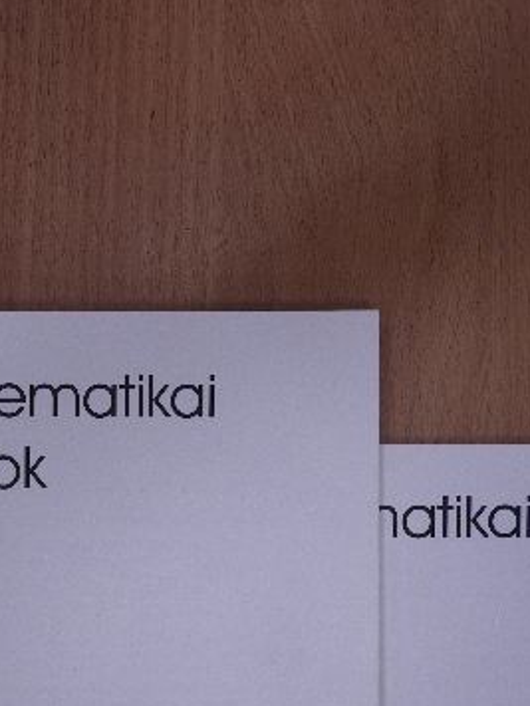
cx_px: 95
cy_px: 603
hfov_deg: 22.9
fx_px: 1286
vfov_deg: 29.7
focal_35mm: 63
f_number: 3.8
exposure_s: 1/80
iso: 125
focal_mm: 6.3
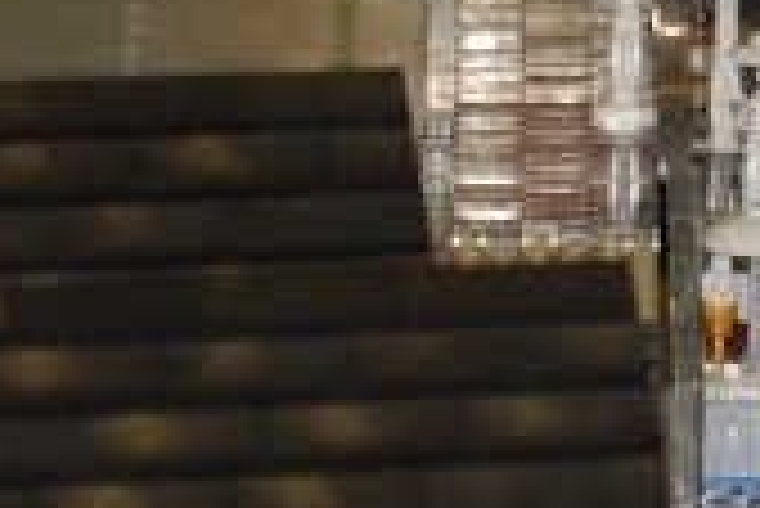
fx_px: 16755
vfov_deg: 1.7
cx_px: 1462
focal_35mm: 793
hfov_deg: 2.6
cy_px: -423
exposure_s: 1/40
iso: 200
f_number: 5.3
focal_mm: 70
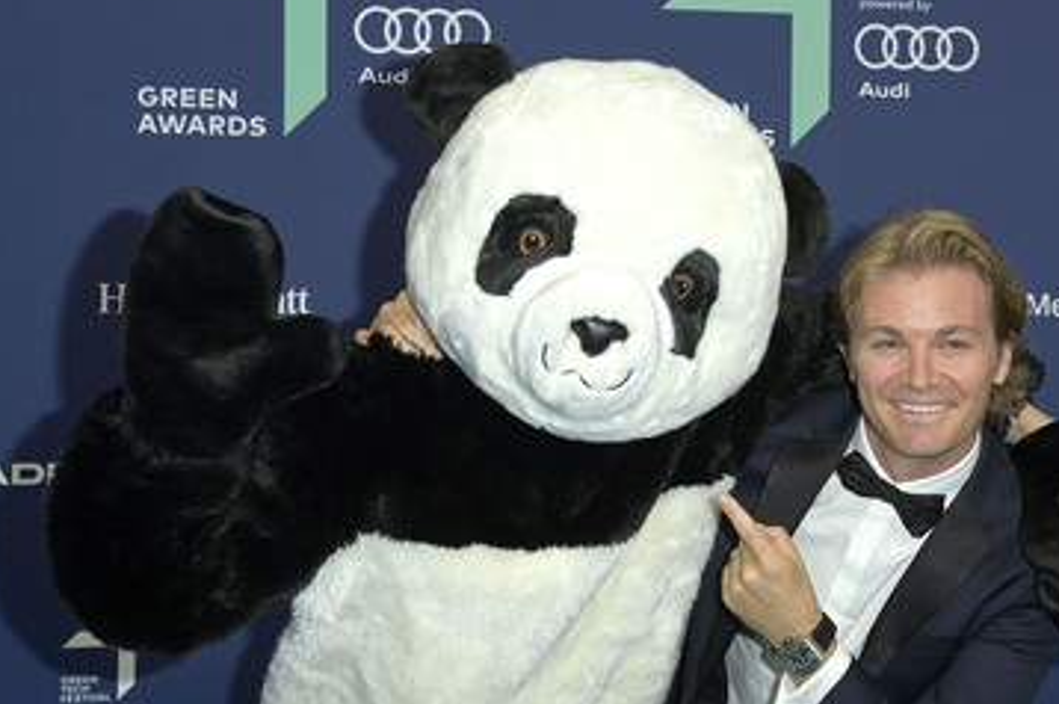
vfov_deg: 23.3
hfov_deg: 34.4
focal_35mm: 58
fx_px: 1705
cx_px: 632
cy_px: 393
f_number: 6.3
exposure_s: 1/250
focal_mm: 46
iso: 800
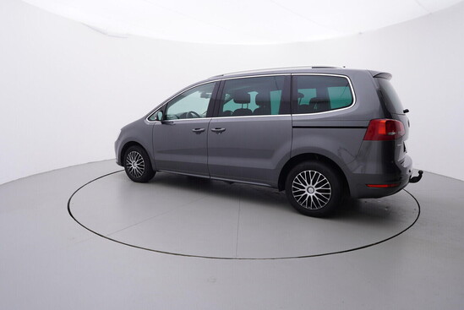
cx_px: 232
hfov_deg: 77.3
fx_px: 290
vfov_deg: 56.2
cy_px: 155
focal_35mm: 22
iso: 200
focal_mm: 15
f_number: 5
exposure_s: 1/80
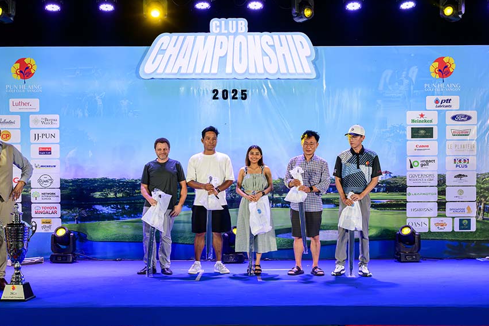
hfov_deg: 43.6
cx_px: 234
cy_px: 160
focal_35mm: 45
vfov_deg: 29.9
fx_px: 611
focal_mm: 40
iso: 1400
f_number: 6.3
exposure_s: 1/200
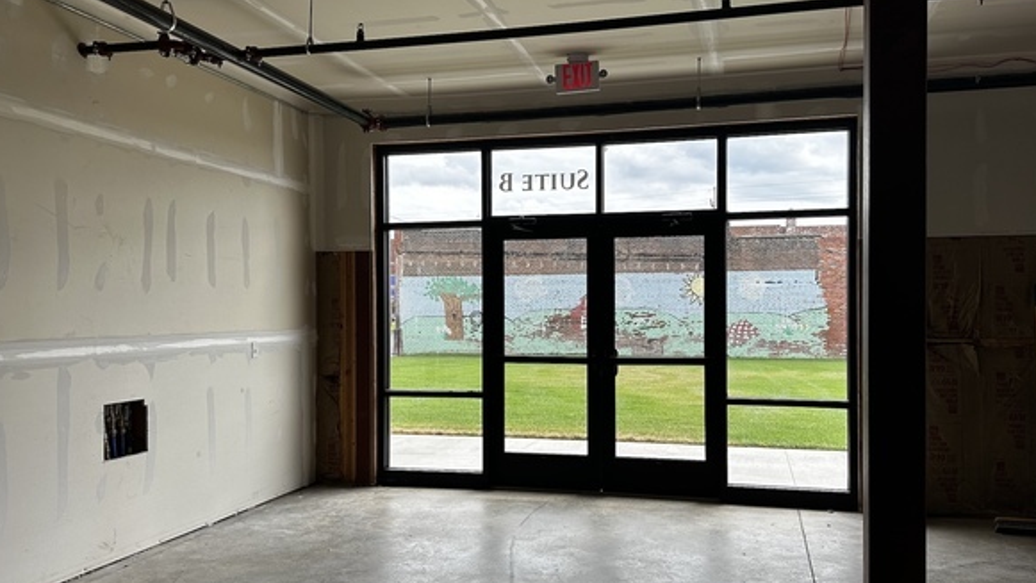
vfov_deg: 38.9
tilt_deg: -0.2
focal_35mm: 30
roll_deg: -0.2
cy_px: 314
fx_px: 824
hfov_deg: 64.3
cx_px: 543
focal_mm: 6.86
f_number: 1.78
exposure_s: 1/555
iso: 80
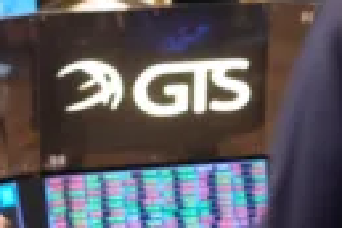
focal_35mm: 122
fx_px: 1159
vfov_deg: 10.7
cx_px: -21
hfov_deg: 16.4
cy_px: 371
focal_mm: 35
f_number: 2.8
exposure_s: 1/90
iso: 1600
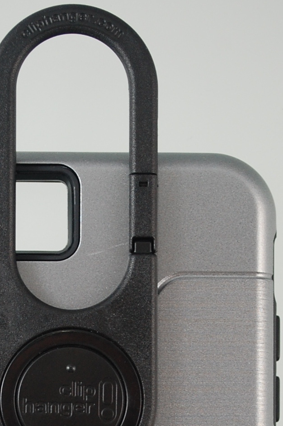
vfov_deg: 15.5
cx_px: 95
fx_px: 1527
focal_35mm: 129
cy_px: 458
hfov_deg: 10.6
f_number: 5.3
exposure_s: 1/40
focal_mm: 36
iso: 400
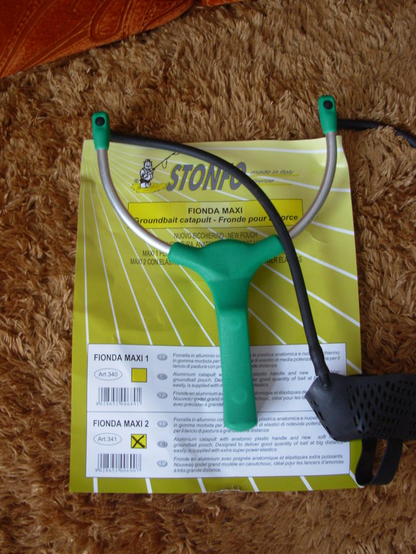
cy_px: 273
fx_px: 624
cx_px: 204
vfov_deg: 47.8
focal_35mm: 39
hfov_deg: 36.8
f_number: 2.9
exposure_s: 1/32
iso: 87
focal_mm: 6.3
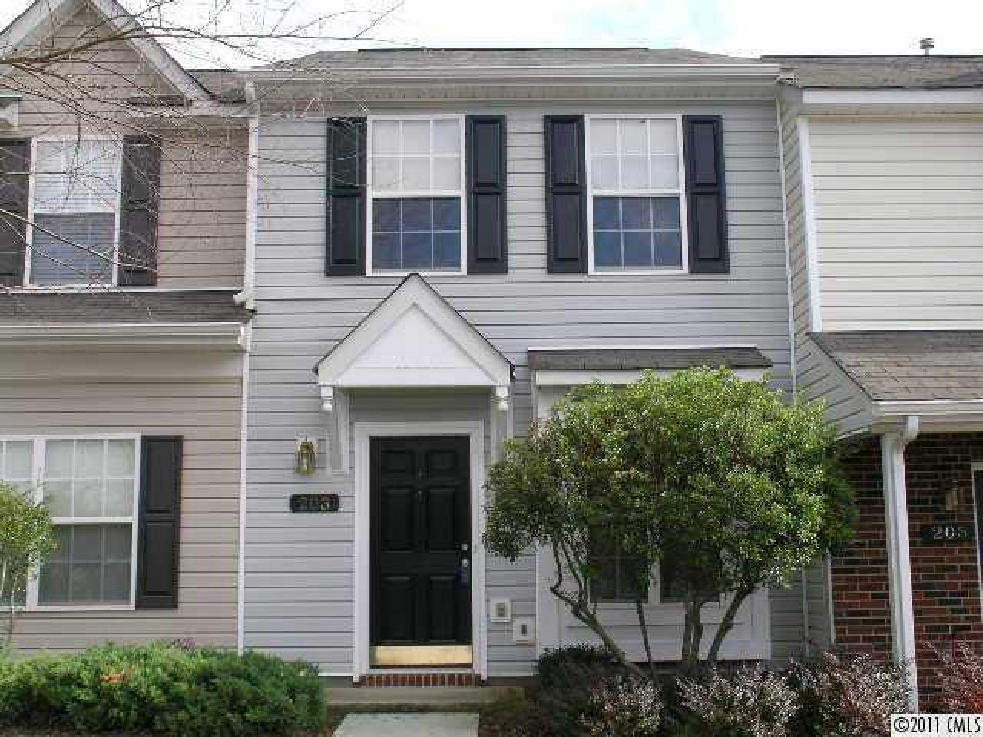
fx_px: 1505
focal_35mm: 53
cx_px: 492
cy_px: 368
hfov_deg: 36.2
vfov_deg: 27.5
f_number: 6.2
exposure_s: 1/137
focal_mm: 11.1
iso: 50
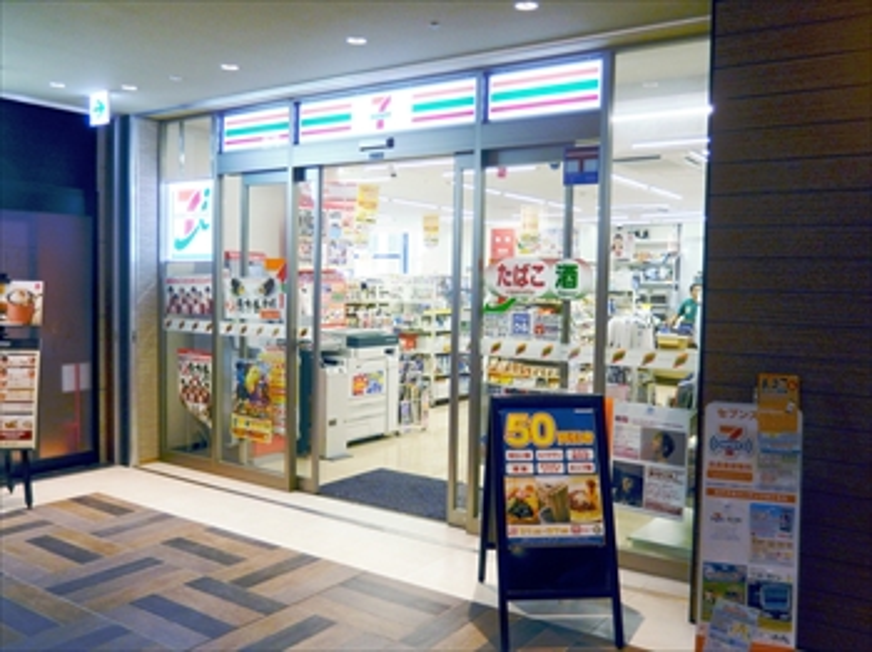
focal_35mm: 32
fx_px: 806
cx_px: 436
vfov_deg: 44.1
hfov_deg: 56.8
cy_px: 326
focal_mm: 5.7
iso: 180
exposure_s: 1/30
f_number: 3.8
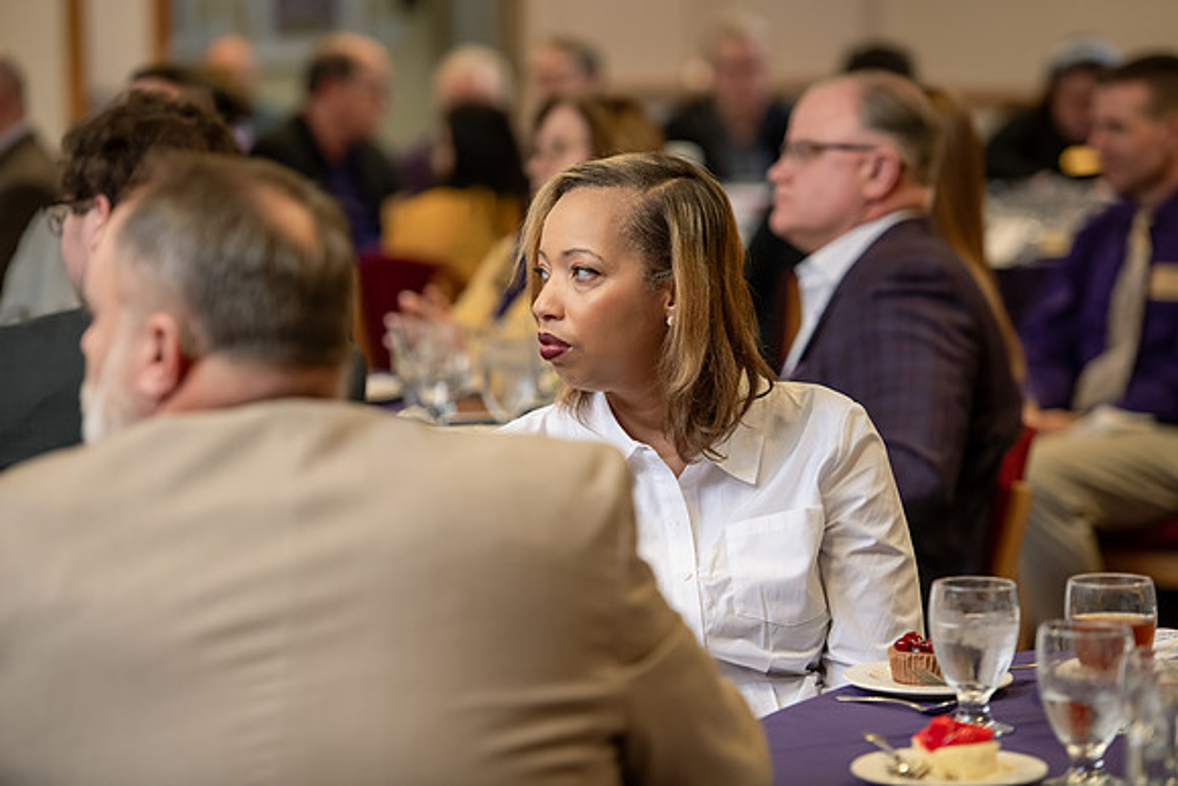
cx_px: 589
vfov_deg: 10.2
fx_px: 4418
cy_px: 393
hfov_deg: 15.2
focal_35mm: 135
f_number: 3.2
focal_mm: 135
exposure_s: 1/160
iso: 1000
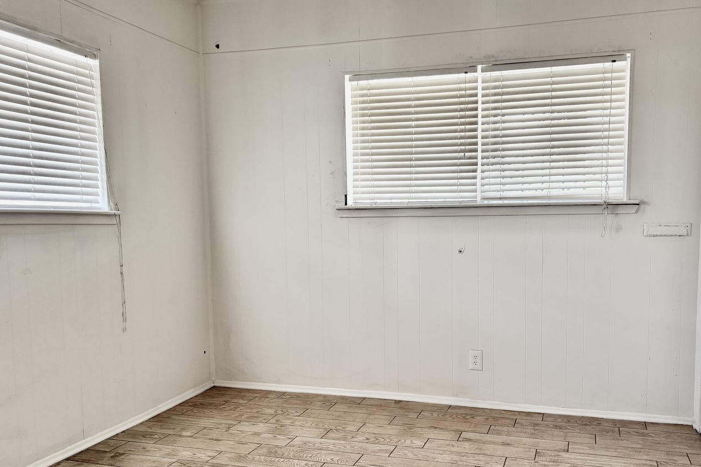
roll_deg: +0.4
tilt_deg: -5.2
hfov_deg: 60.0
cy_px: 269
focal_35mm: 31
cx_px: 400
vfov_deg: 42.2
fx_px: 604
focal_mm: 5.96
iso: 100
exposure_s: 1/60
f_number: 1.6
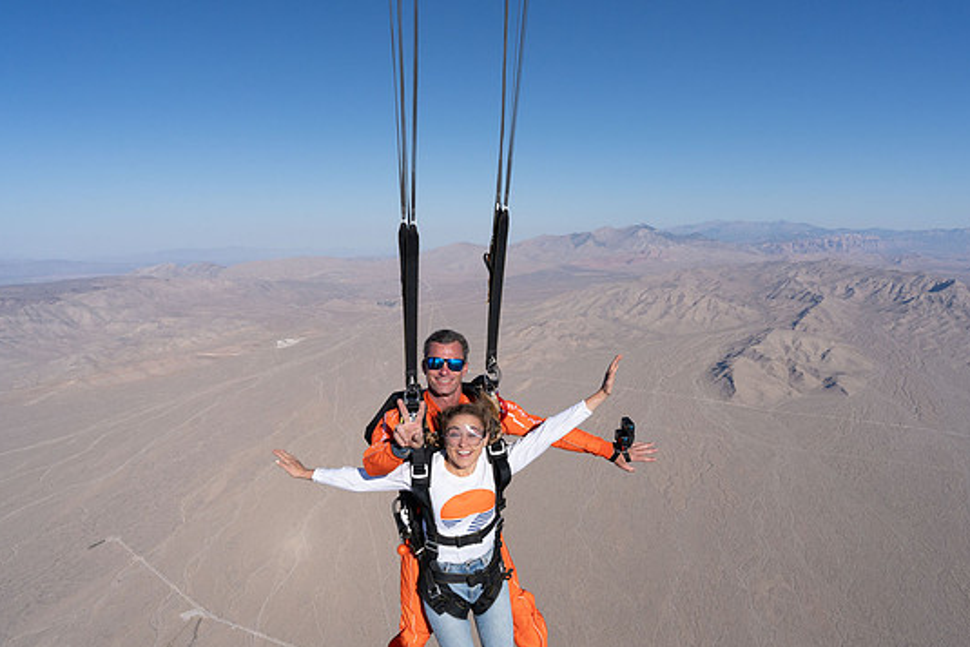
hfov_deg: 69.4
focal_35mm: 26
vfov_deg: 49.6
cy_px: 307
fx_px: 701
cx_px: 491
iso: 800
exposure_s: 1/2000
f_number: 13
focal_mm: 24
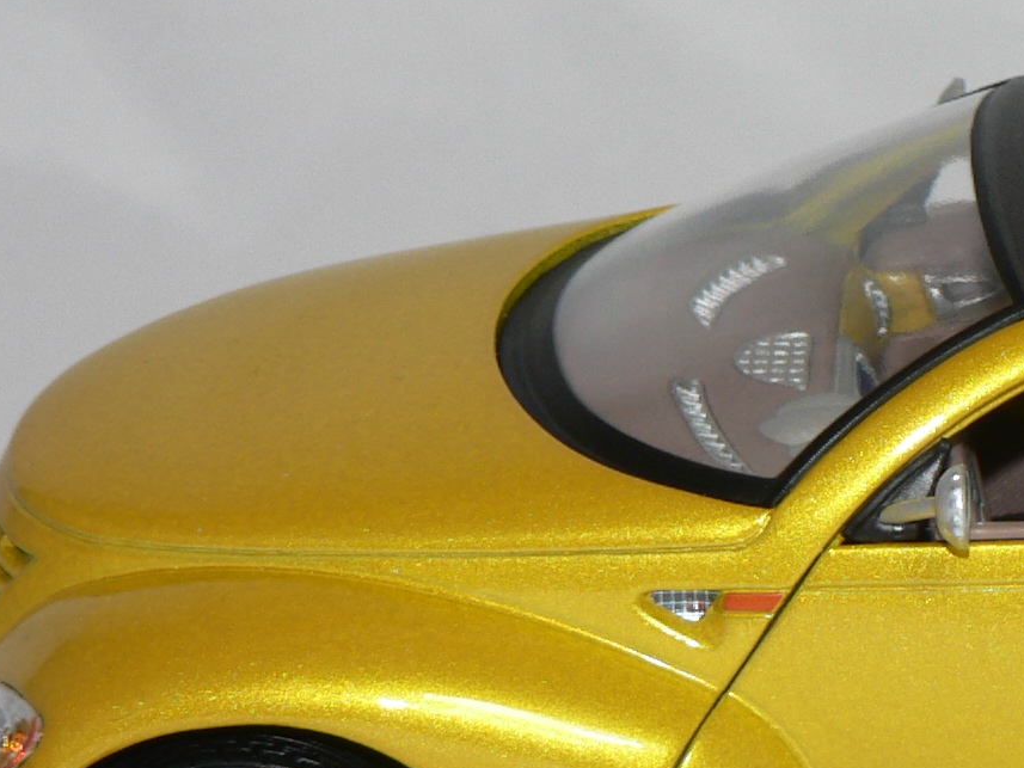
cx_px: 1173
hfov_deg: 8.9
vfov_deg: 6.7
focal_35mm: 221
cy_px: 537
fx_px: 6538
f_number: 3.2
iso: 80
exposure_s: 1/60
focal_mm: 12.4
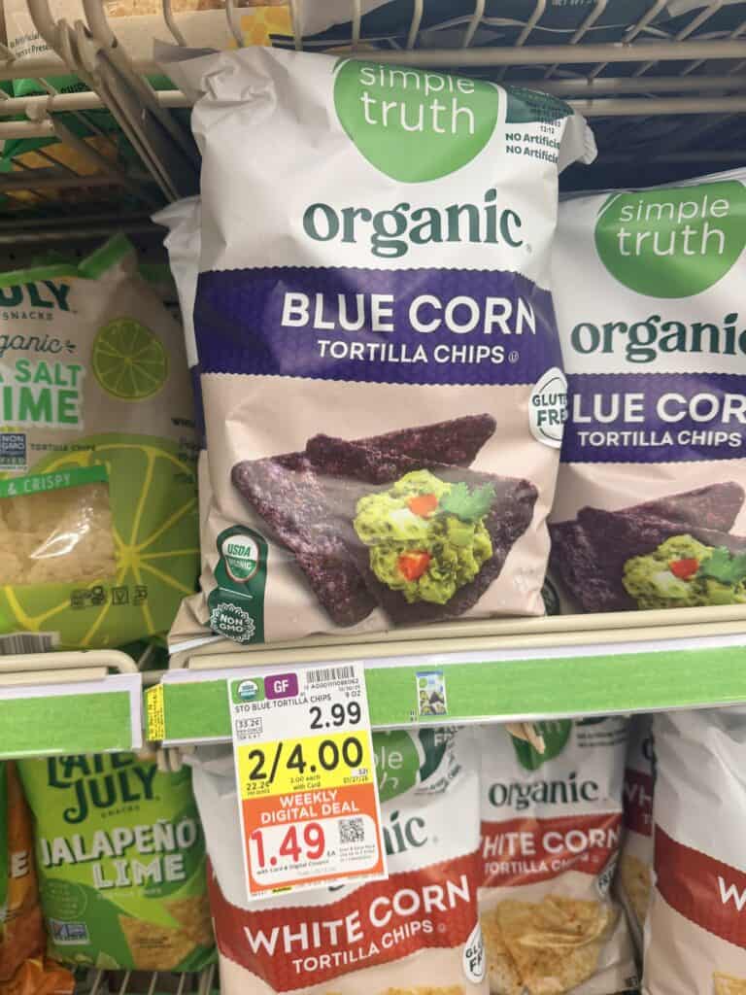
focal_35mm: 24
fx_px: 690
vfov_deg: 71.6
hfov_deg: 56.8
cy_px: 498
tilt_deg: -16.4
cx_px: 373
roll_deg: +2.8
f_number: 1.78
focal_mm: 6.76
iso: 160
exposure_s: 1/65
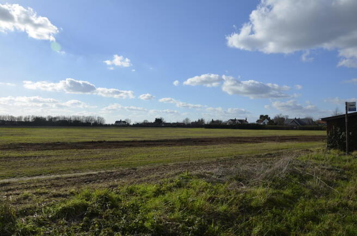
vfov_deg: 47.7
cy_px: 118
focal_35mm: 27
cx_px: 178
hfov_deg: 67.5
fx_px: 267
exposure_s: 1/320
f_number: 9
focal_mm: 18
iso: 100
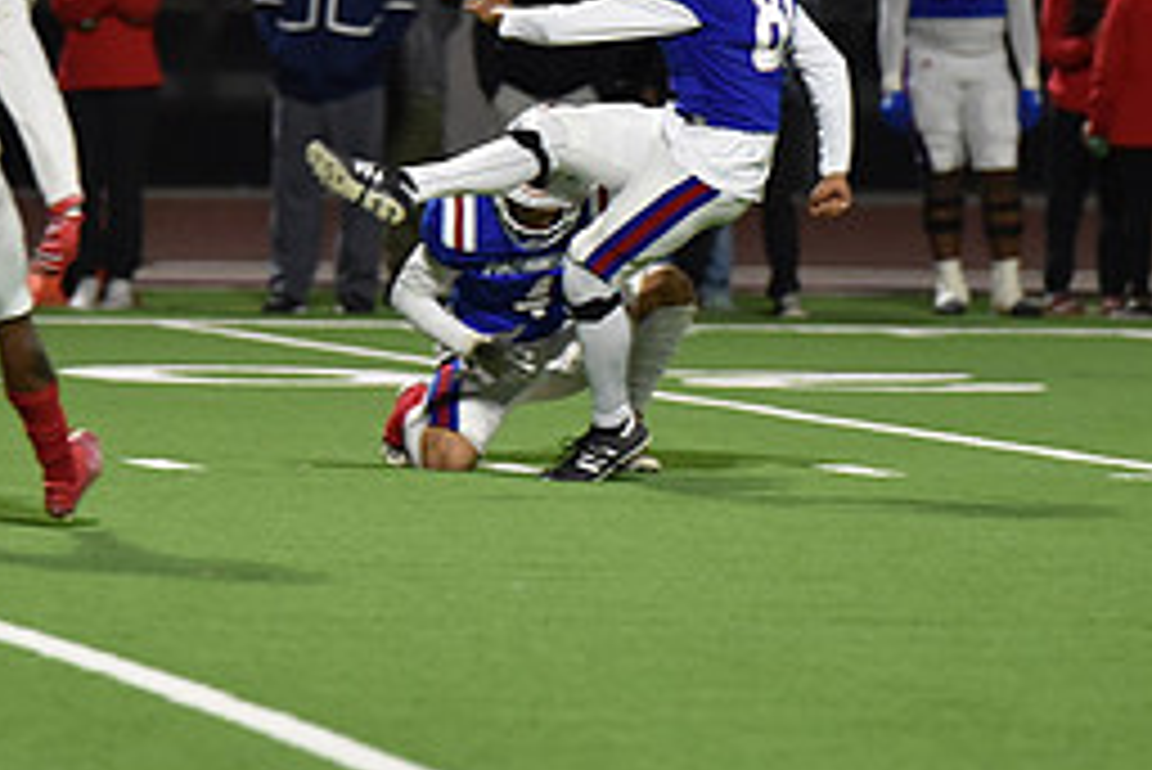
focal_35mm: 453
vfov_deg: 3.0
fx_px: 14504
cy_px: -47
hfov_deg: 4.5
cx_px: 558
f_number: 2.8
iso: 2200
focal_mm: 200
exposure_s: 1/500
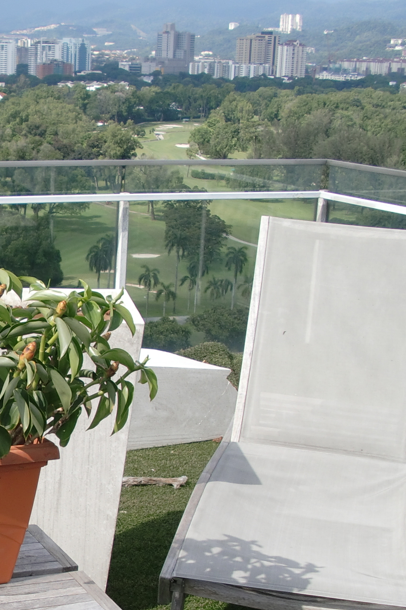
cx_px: -124
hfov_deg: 17.1
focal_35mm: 75
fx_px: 1269
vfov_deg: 26.8
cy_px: 420
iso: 64
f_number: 7.9
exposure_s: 1/125
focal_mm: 6.3
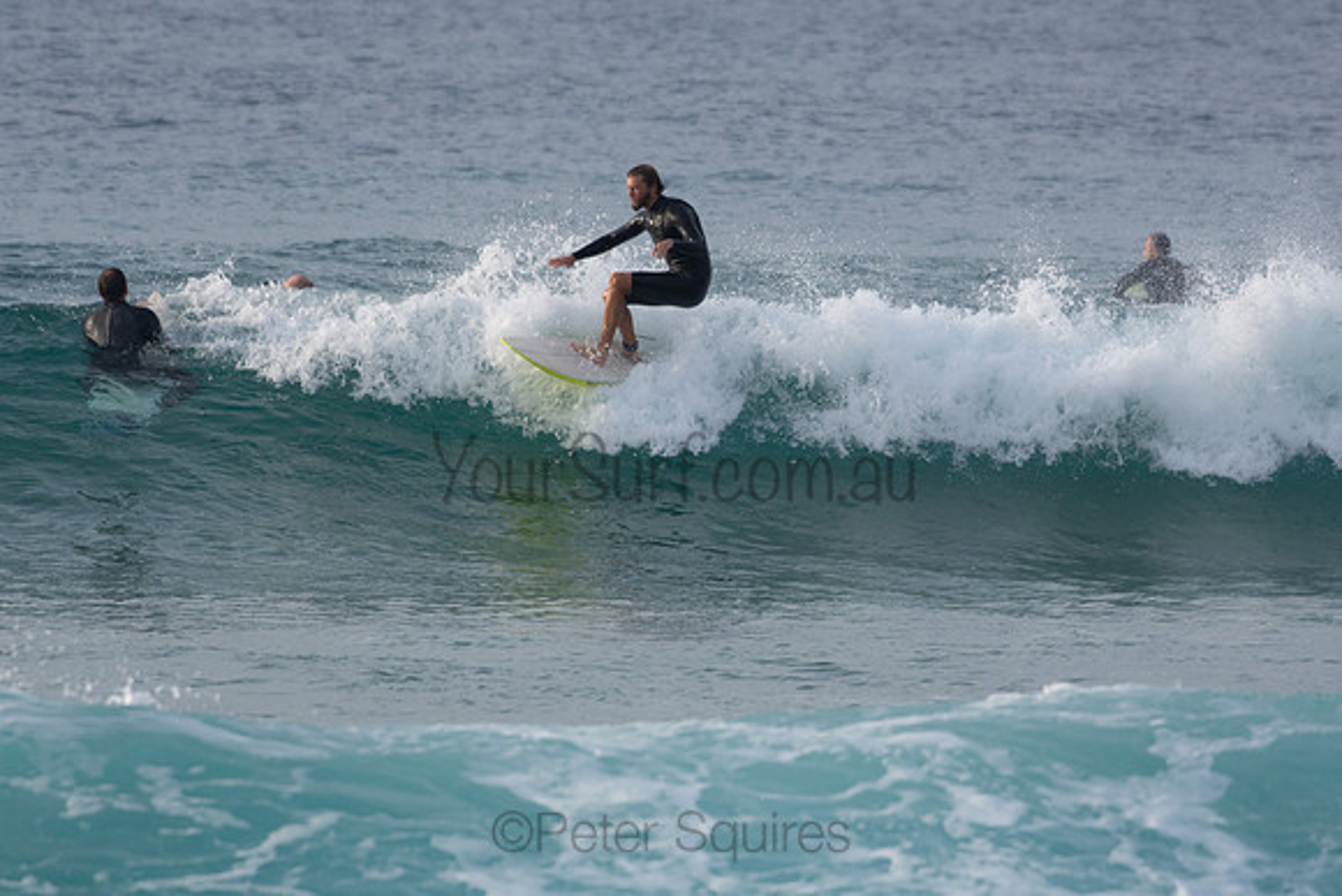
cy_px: 448
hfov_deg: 4.3
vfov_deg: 2.9
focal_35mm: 480
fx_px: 17897
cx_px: 671
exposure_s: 1/1600
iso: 400
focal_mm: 320
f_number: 5.6
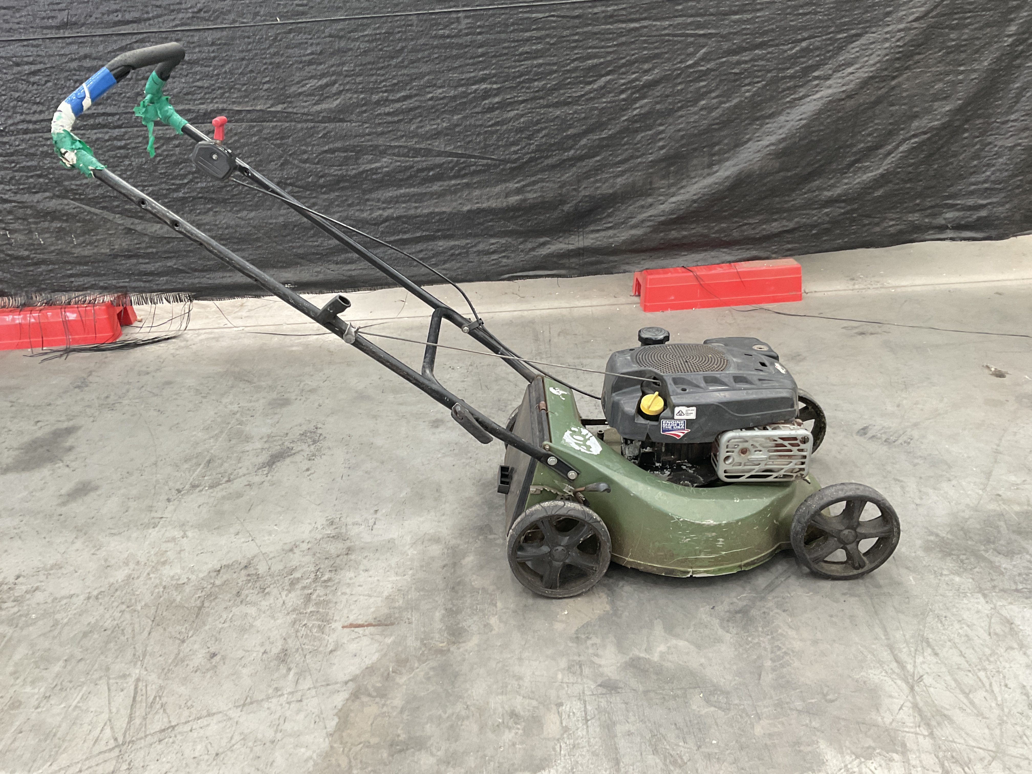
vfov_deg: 48.2
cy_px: 387
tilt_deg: -25.3
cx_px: 516
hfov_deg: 61.7
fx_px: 865
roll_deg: +2.8
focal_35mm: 29
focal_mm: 3
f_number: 1.8
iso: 64
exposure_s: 1/60
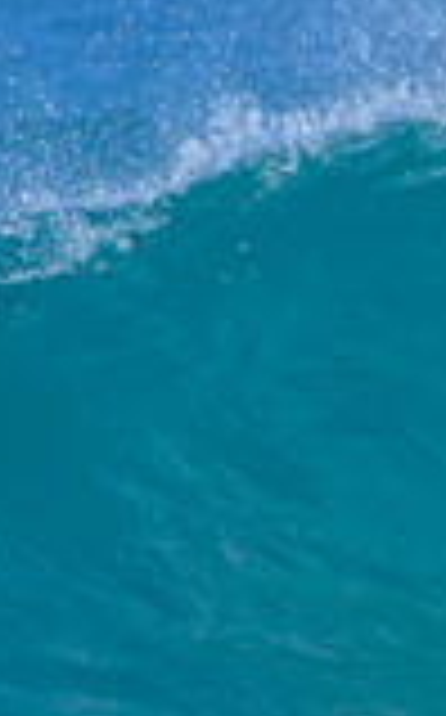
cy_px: 363
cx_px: 991
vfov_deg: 0.6
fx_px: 72485
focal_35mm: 3717
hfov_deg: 0.4
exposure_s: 1/2000
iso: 900
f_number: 11
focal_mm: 1000
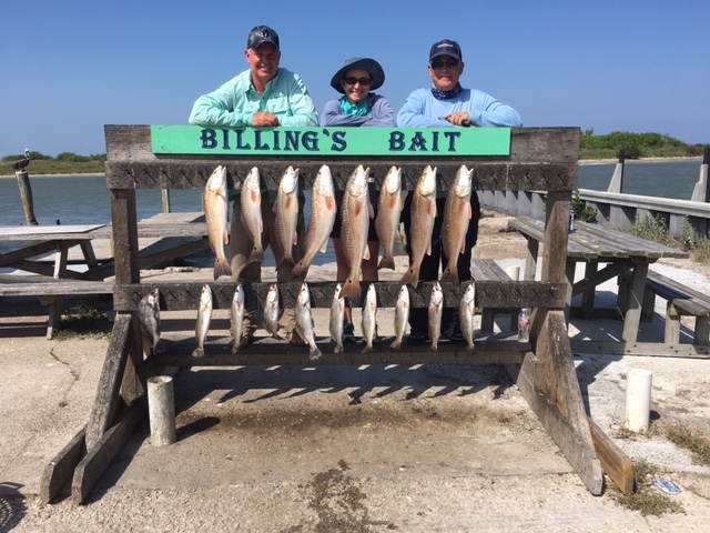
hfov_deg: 61.7
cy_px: 266
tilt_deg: -9.6
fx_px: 595
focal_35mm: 29
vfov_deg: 48.2
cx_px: 355
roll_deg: +2.0
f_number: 2.2
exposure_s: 1/2024
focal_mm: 4.15
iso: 25
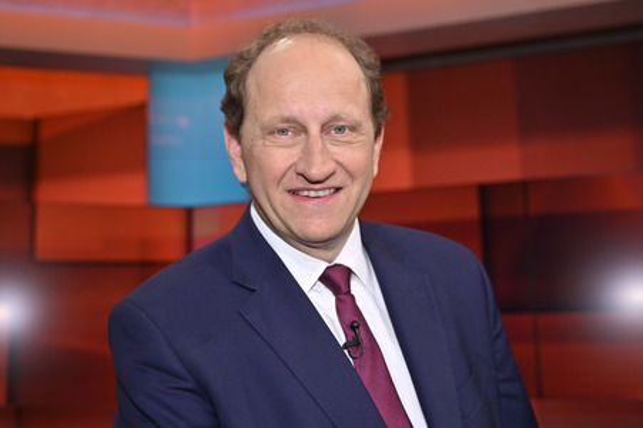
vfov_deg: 34.2
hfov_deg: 49.6
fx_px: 696
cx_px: 322
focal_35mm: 39
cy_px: 214
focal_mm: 39
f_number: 2.8
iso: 500
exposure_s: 1/200
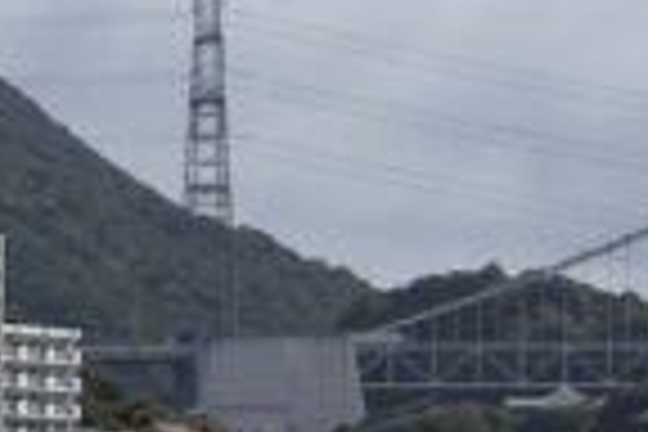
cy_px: -106
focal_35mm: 342
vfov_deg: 4.0
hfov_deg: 5.9
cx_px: -441
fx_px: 6156
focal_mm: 48
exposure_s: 1/250
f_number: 11
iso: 100
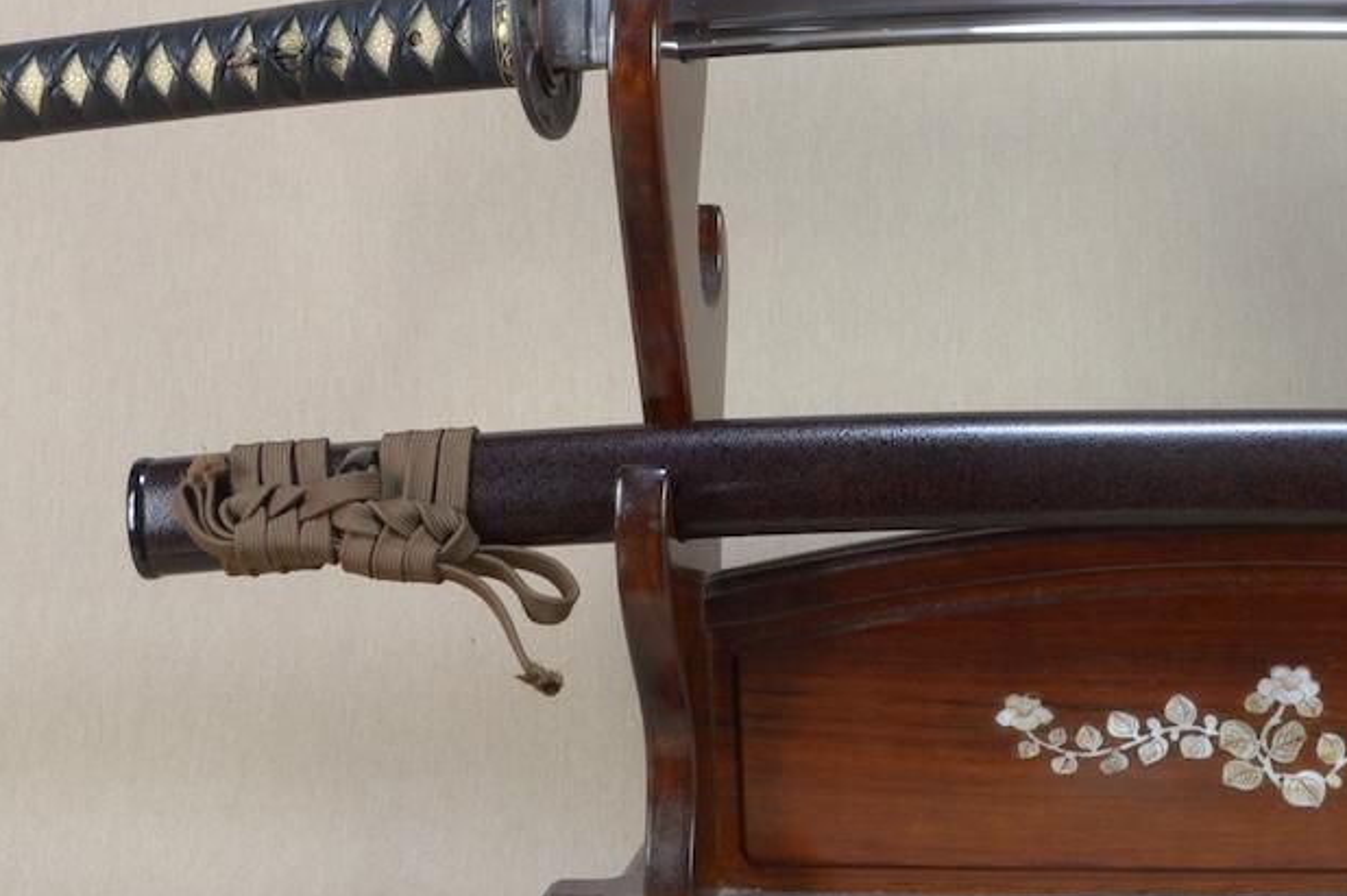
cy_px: 119
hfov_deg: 28.2
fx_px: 2542
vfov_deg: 19.7
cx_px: 1297
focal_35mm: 68
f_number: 11
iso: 400
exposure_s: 1/1.6
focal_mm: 20
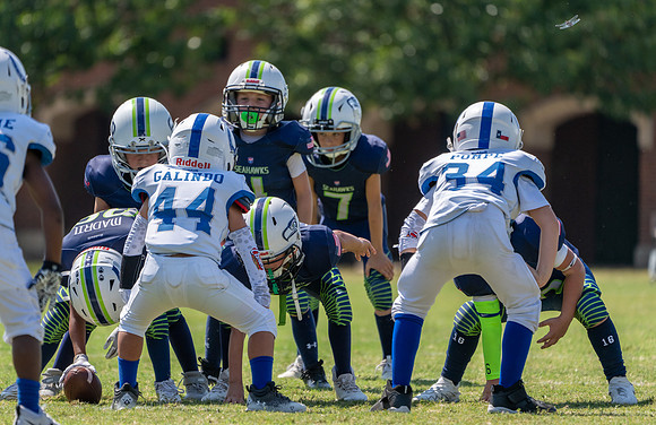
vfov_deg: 2.9
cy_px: 220
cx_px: 314
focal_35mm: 458
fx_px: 8268
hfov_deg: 4.5
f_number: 5.6
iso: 320
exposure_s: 1/1250
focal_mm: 397
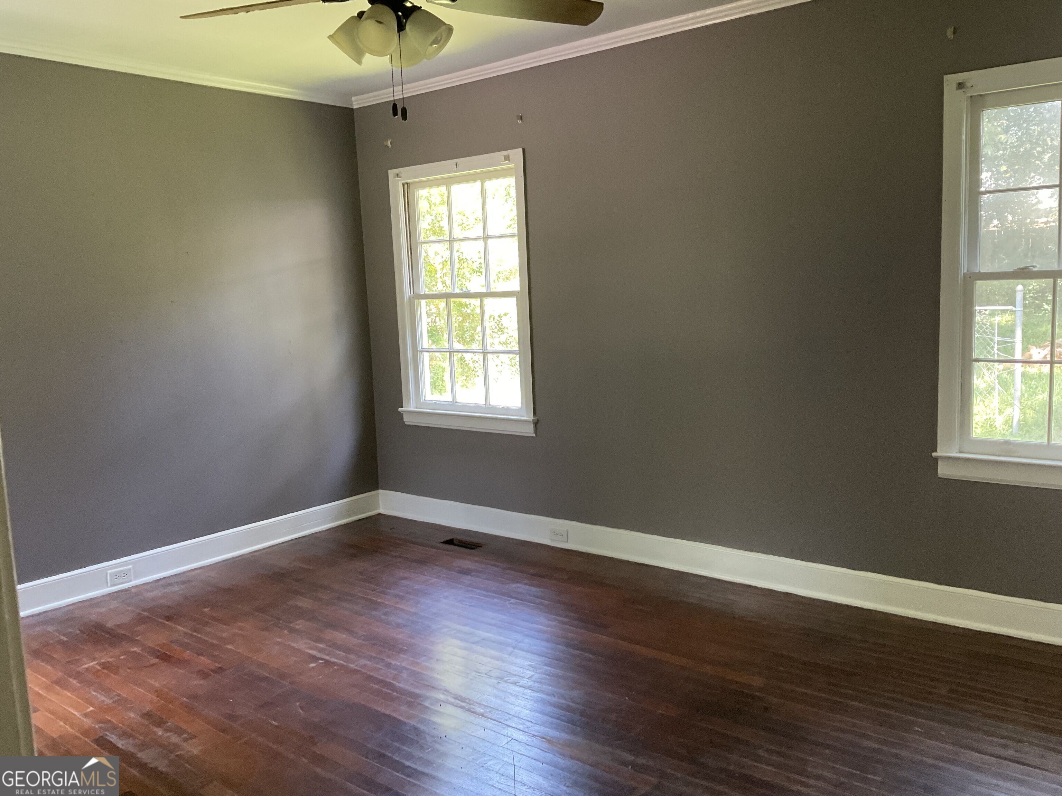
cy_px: 398
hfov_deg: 61.7
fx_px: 890
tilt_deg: -6.9
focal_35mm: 29
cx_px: 531
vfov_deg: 48.2
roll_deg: +1.5
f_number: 1.8
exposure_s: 1/60
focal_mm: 3
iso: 160
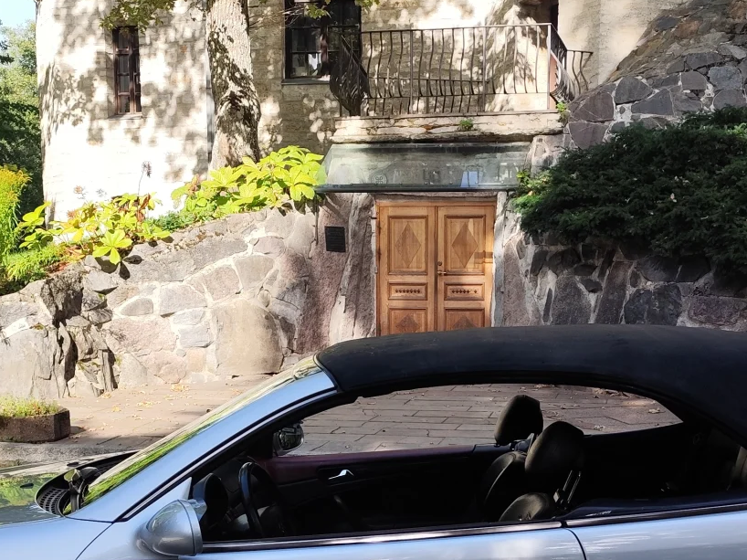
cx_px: 411
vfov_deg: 26.6
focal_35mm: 54
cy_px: 440
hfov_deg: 35.5
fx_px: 1165
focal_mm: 6.19
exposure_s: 1/405
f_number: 1.65
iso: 50
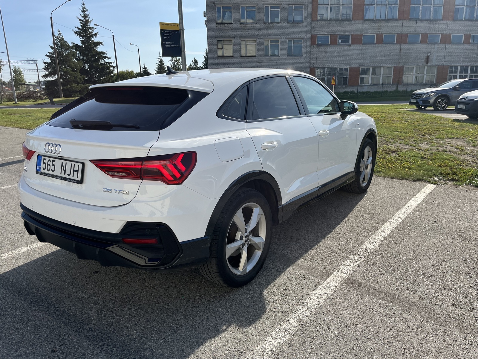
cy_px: 180
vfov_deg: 53.1
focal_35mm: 26
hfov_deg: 67.3
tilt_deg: -14.8
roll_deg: +0.8
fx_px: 359
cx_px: 239
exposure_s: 1/2967
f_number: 1.6
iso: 50
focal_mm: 5.1
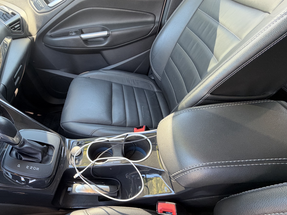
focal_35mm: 18
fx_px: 149
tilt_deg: -49.6
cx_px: 103
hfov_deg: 85.6
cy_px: 119
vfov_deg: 71.4
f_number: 2.2
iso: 320
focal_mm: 2.22
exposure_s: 1/67
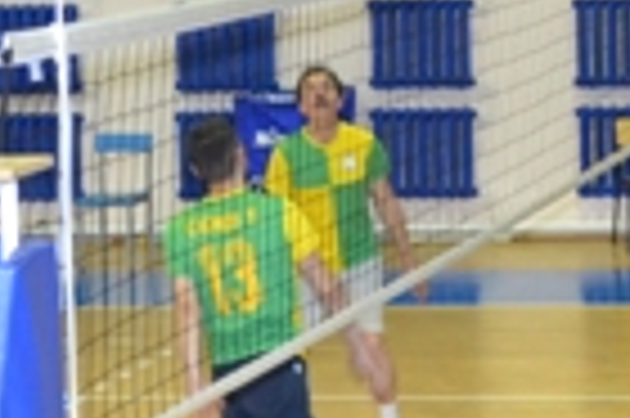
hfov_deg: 10.1
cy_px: 4
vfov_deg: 6.8
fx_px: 3531
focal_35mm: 202
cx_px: 731
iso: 1000
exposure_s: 1/60
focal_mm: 24
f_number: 4
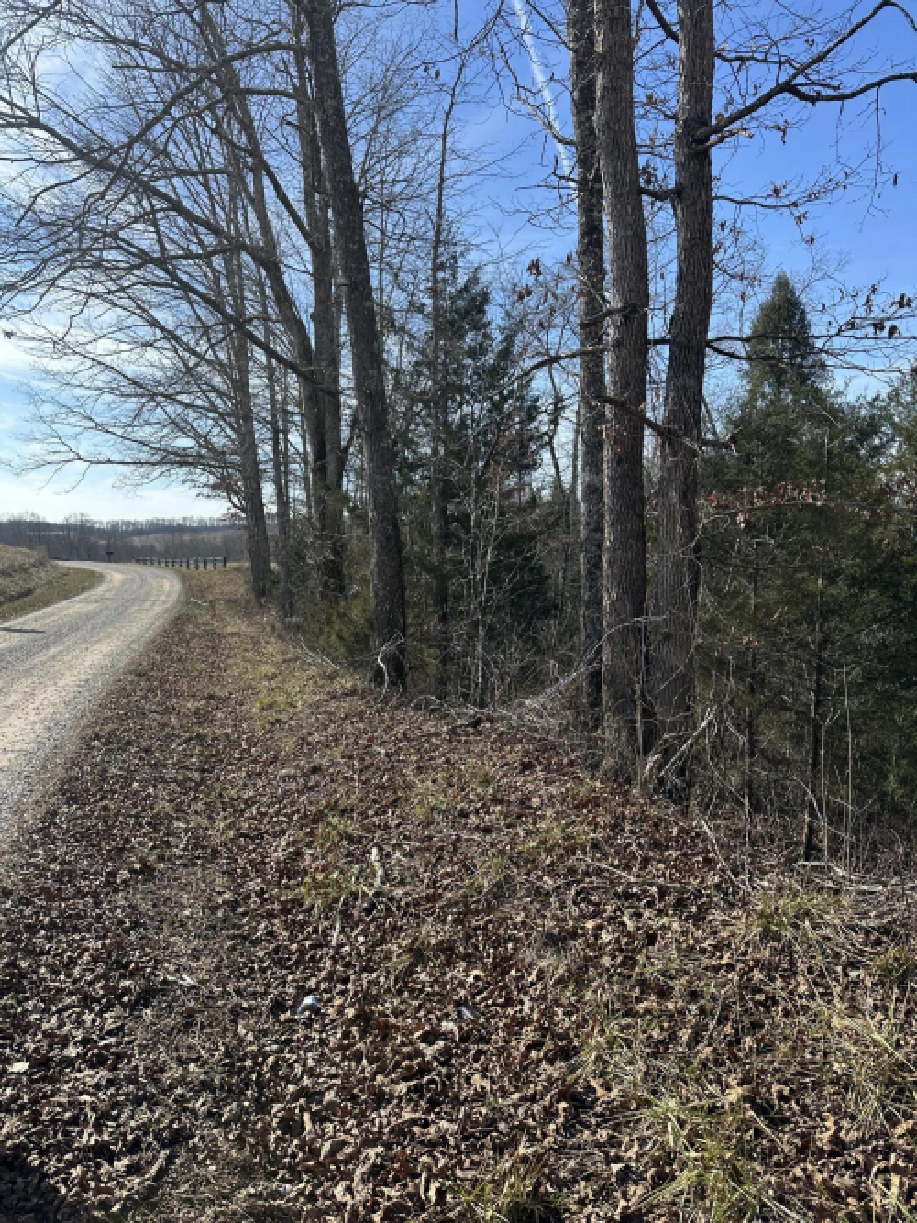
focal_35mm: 24
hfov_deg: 56.8
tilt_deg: -4.3
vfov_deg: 71.6
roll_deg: -1.8
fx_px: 848
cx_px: 458
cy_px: 612
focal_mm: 6.86
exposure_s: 1/2591
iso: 80
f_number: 1.78
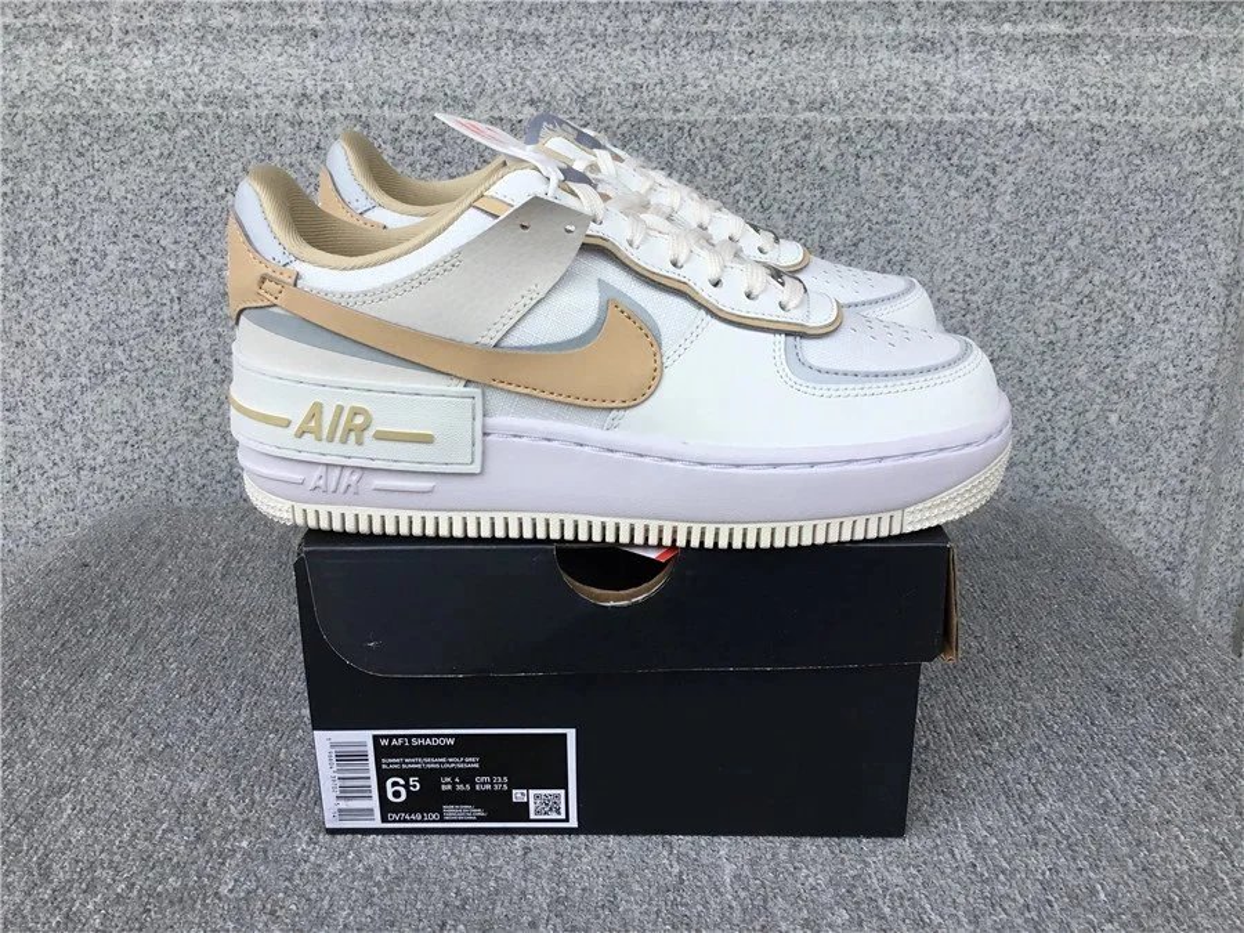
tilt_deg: -20.0
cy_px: 466
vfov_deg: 45.4
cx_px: 622
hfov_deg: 58.4
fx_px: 1114
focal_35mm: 31
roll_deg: -0.2
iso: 25
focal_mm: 3.3
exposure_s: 1/379
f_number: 2.4
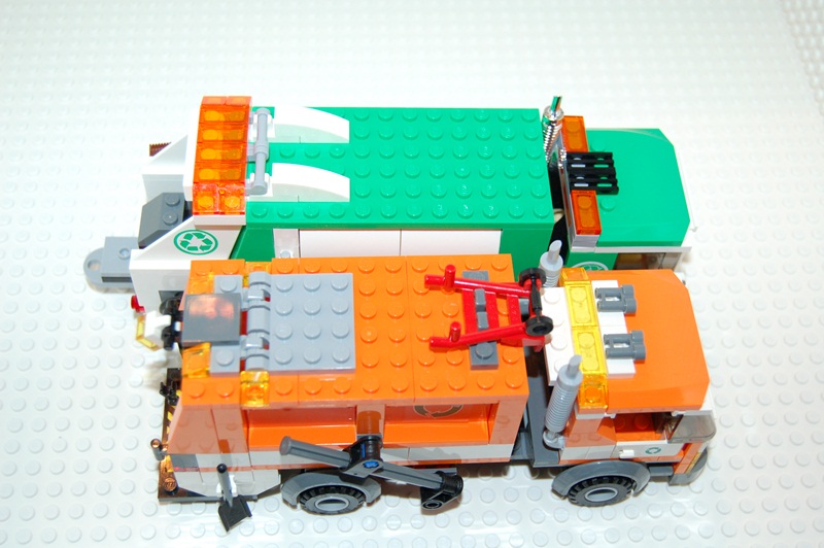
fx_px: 1098
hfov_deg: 41.1
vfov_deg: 28.0
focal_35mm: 48
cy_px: 274
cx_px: 412
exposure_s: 1/60
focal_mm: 32
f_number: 4.5
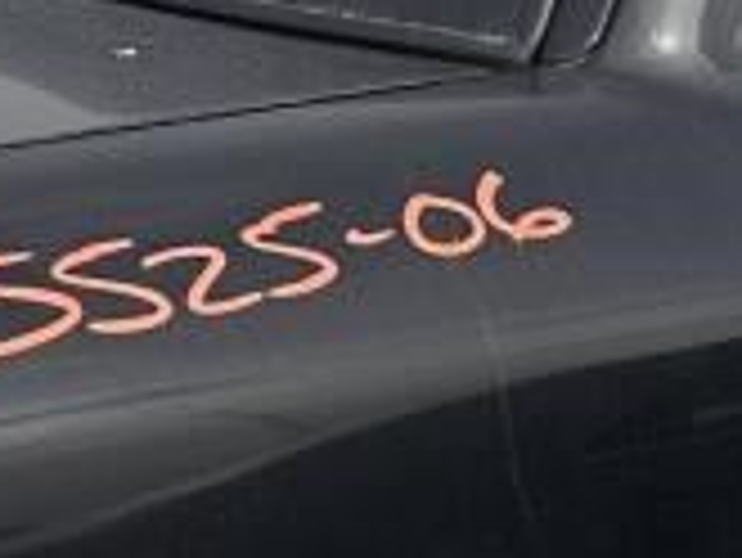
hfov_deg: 10.6
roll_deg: -2.6
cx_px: 369
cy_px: 486
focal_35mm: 186
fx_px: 3990
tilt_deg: -17.0
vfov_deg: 8.0
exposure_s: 1/2299
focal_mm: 6.86
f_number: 1.78
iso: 80
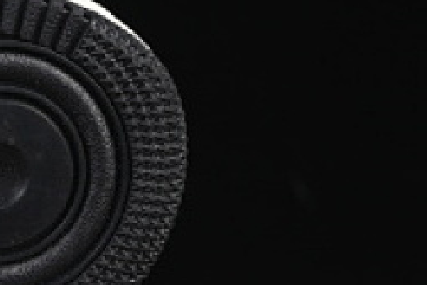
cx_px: -481
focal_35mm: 320
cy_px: -34
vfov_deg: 4.3
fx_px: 3798
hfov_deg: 6.2
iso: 160
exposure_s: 1/60
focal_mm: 50
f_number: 6.3
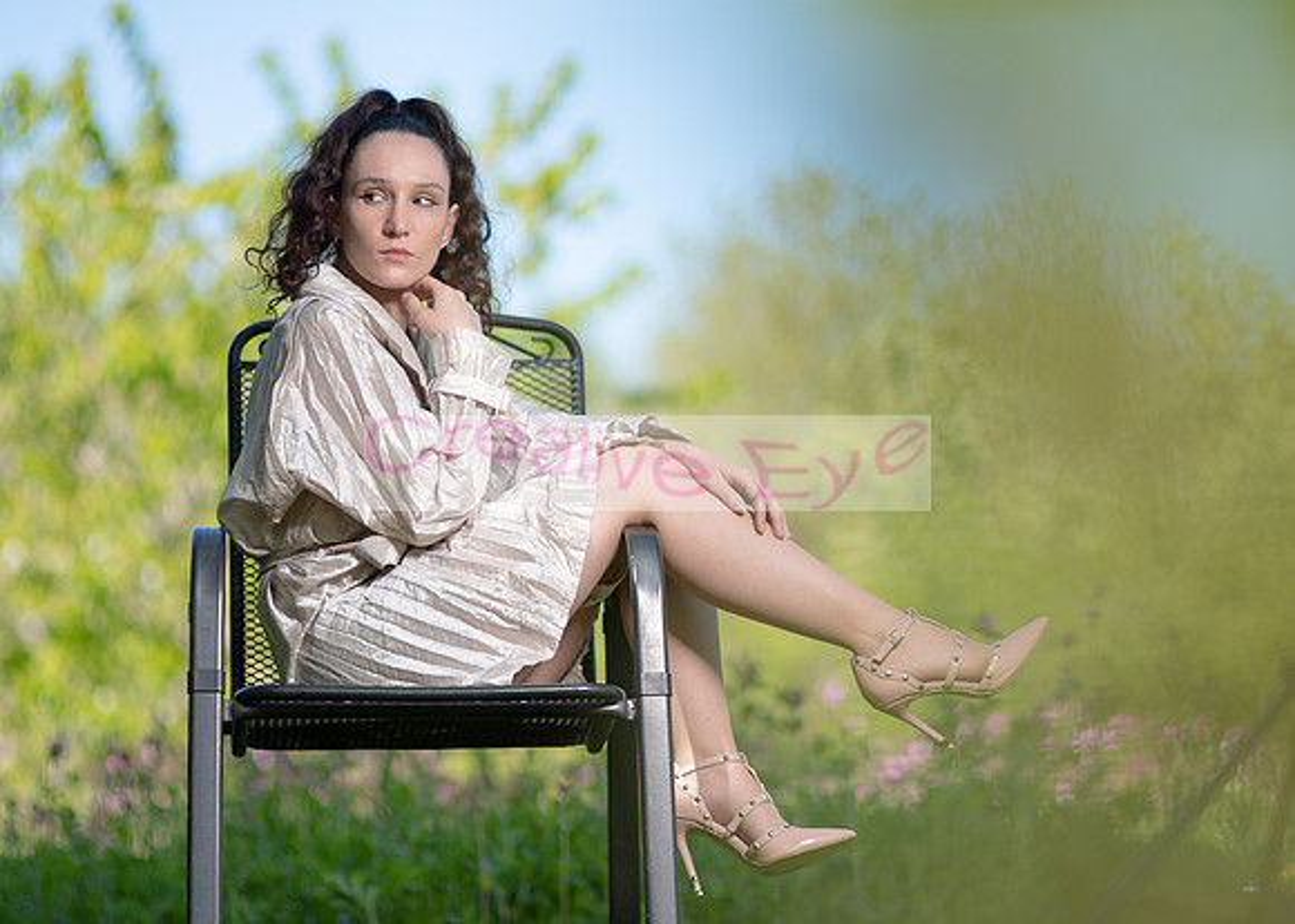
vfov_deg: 10.5
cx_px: 710
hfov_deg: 14.7
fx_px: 5027
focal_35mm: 137
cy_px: 473
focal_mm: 85
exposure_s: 1/3200
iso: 100
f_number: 1.4
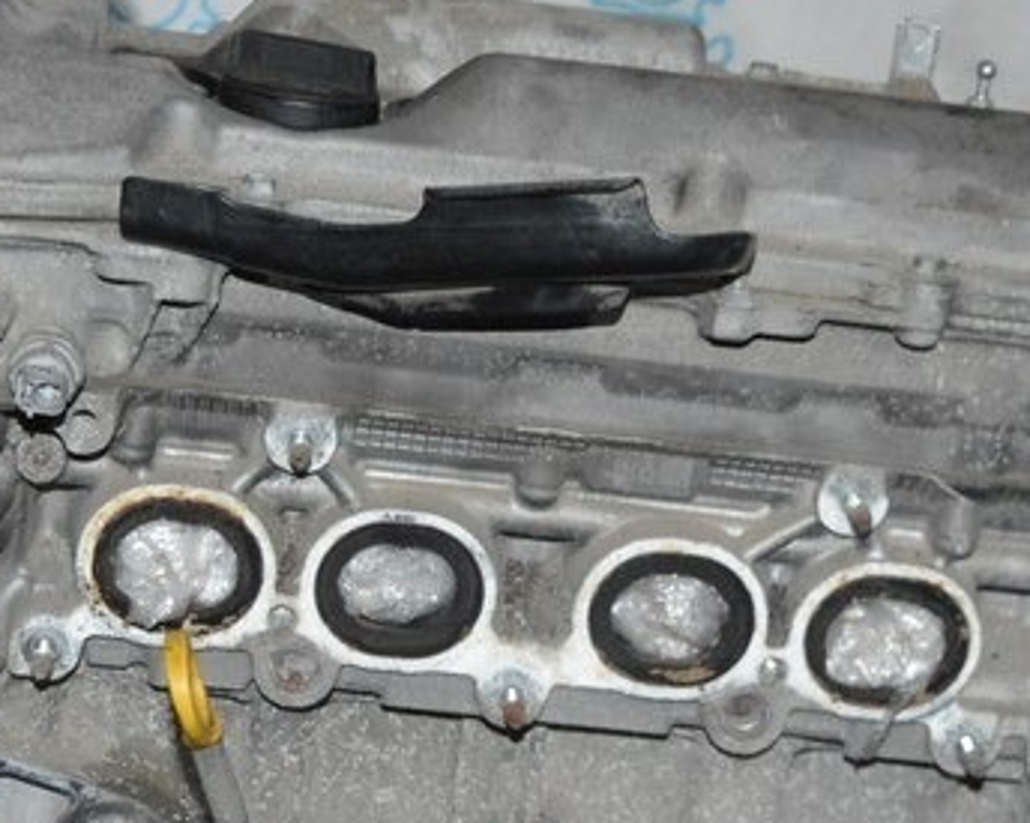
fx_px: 3322
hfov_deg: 17.6
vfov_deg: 14.0
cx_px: 437
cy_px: 786
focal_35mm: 109
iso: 3200
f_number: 4
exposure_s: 1/60
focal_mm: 26
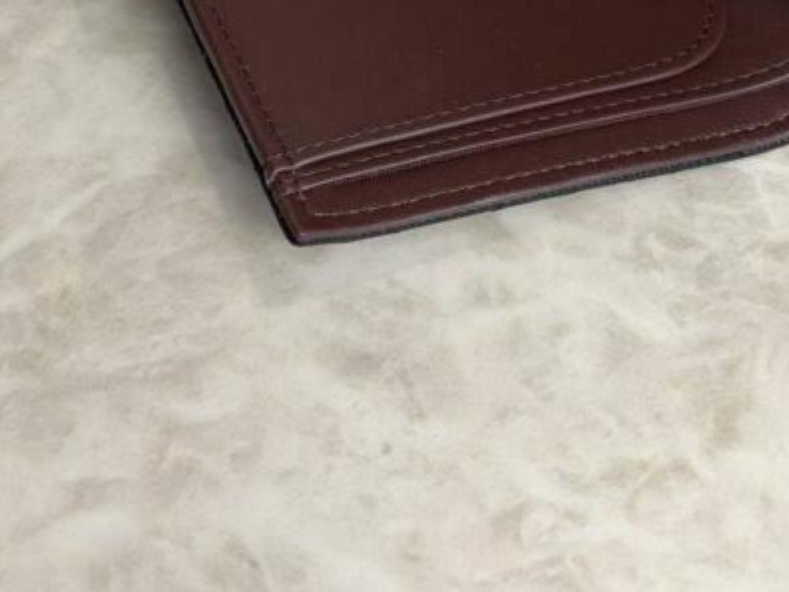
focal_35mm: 97
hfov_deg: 20.2
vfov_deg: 14.7
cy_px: -134
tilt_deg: -46.3
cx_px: 498
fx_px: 2211
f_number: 1.78
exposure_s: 1/120
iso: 80
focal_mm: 6.76
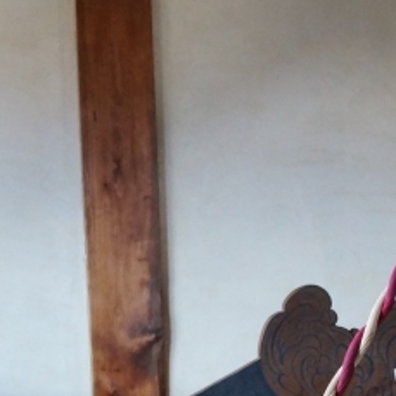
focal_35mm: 100
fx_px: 1294
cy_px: 292
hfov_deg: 14.8
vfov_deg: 17.3
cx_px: 752
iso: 2000
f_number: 4
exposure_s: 1/160
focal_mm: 18
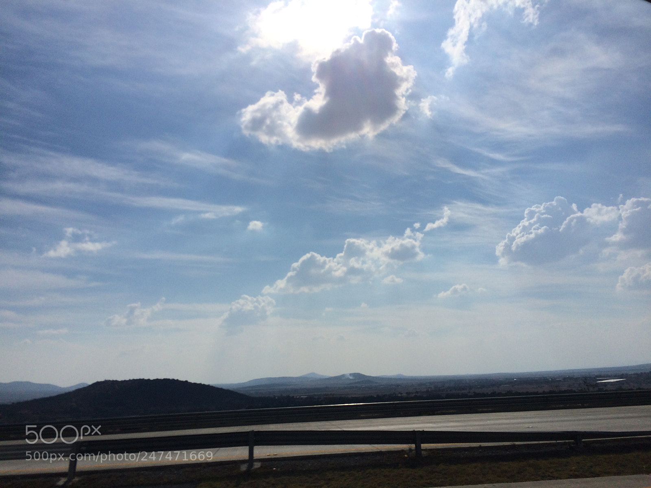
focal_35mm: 29
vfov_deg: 48.2
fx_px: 545
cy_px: 244
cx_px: 326
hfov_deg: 61.7
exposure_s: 1/20833
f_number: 2.2
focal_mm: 4.15
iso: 50
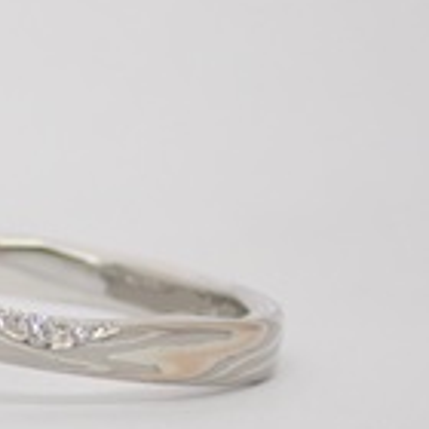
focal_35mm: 218
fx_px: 3057
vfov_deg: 8.0
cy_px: 323
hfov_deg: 7.9
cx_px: -199
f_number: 4.1
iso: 200
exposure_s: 1/100
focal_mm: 13.65
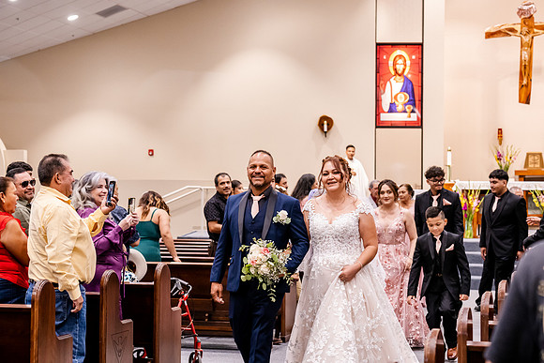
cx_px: 272
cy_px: 182
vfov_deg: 18.0
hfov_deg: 26.6
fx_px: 1149
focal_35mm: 76
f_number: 3.5
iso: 2500
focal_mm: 51
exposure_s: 1/200
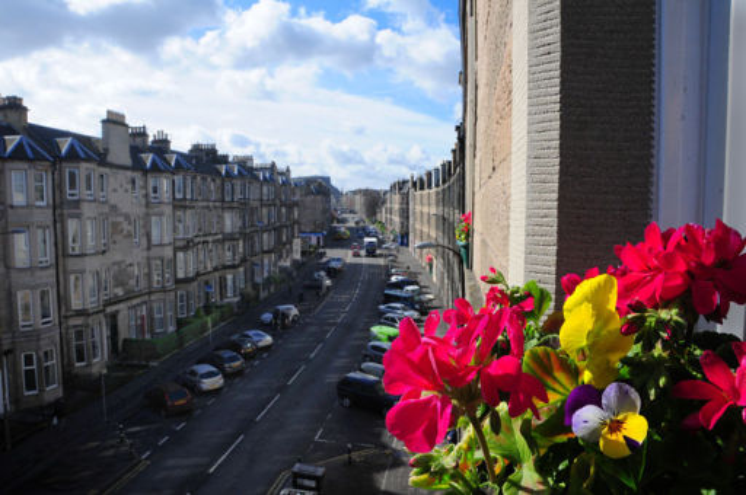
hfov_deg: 67.4
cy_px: 248
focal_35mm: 27
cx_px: 373
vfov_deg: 47.8
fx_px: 559
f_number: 22
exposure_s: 1/160
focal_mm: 18
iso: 400
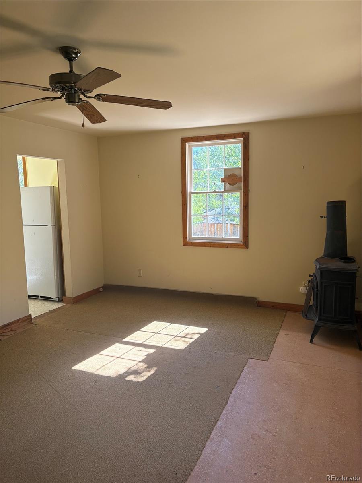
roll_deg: +1.0
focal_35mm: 26
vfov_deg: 67.3
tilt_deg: -8.5
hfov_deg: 53.1
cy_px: 242
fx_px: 363
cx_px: 181
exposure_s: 1/242
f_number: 1.6
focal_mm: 5.96
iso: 80
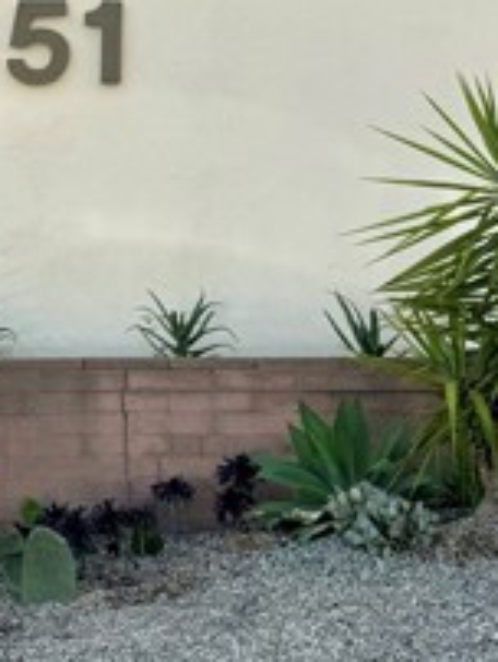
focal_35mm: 76
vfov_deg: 25.4
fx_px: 1455
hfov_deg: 19.0
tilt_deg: +6.7
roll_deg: -0.5
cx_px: 13
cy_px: 193
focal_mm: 6.76
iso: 80
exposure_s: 1/3021
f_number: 1.78
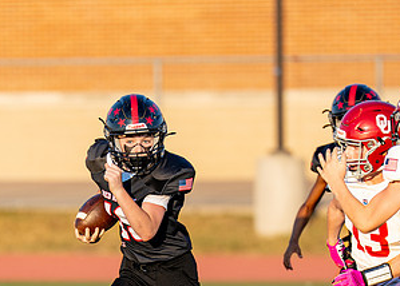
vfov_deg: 2.4
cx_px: 173
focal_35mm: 598
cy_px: 282
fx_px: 6798
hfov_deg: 3.4
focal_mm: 200
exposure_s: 1/1000
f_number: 2.8
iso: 100
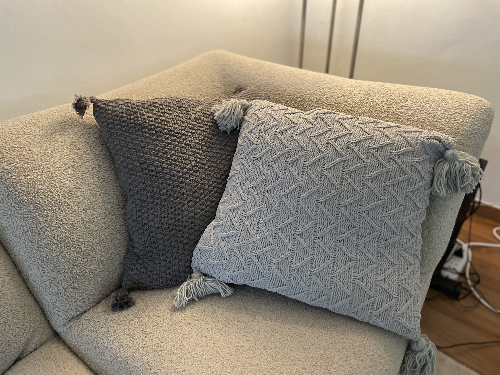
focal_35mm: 26
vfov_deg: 53.1
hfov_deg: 67.3
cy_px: 188
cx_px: 250
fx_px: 376
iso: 250
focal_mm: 4.2
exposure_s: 1/50
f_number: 1.6
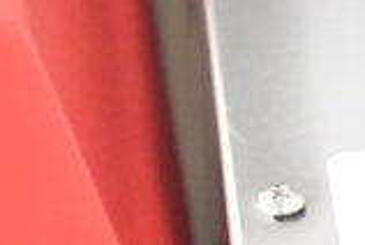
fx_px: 3229
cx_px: 437
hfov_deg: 6.4
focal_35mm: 318
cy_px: 450
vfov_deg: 4.3
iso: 9000
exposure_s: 1/100
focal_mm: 55
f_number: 5.6
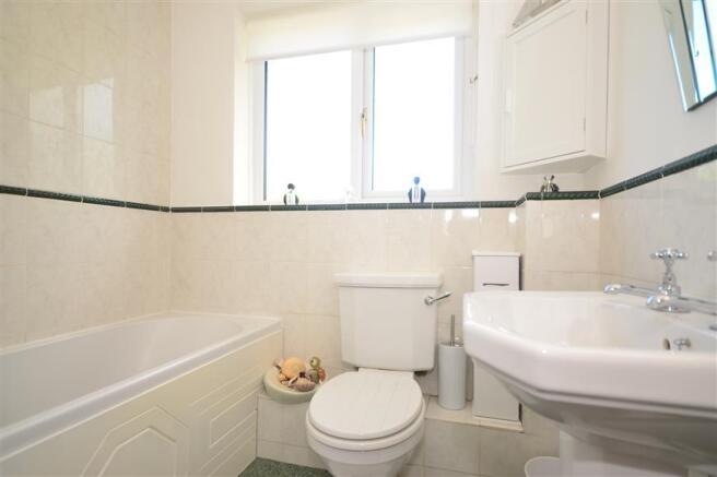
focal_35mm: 18
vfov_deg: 67.4
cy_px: 238
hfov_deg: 90.0
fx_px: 358
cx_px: 358
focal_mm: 12
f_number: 5
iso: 200
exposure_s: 1/30
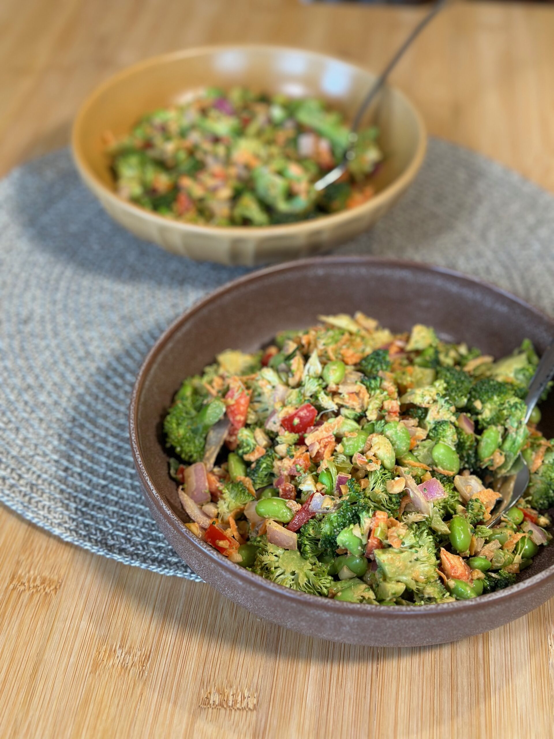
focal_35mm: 48
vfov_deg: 39.7
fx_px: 1024
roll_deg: -0.8
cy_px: 370
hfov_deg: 30.3
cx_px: 277
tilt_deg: -42.8
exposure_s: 1/60
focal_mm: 6.86
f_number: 1.78
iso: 160
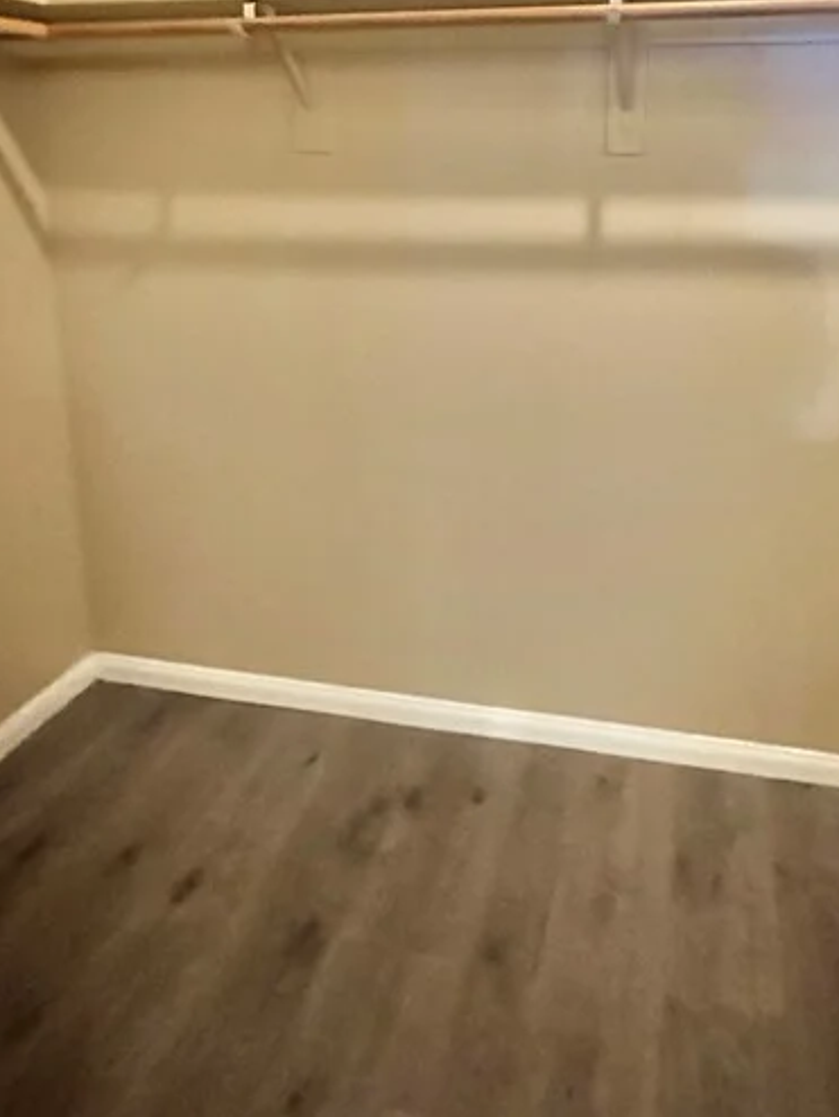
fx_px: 936
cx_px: 507
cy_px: 321
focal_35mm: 29
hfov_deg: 48.0
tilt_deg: -11.2
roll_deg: -0.9
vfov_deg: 59.3
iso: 1250
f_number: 2.2
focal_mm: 2.22
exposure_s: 1/40
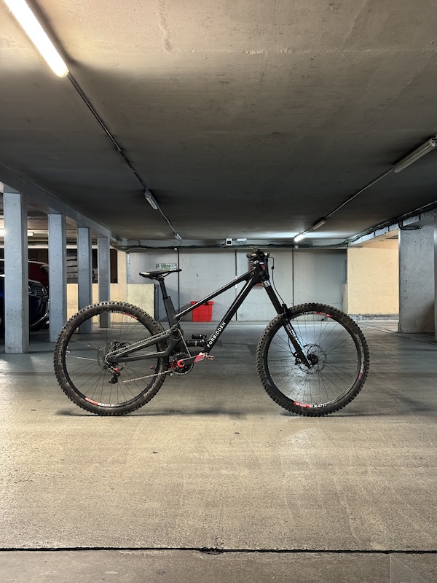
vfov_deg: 39.7
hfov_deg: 30.3
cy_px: 292
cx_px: 218
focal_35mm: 48
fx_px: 808
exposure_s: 1/25
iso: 500
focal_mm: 6.86
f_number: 1.78
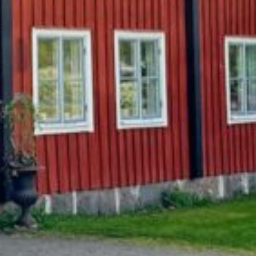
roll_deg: +0.1
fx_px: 1289
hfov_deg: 10.9
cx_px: -143
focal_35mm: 154
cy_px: -24
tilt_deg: +3.5
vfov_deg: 11.2
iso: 80
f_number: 1.78
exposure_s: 1/857
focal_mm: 6.86
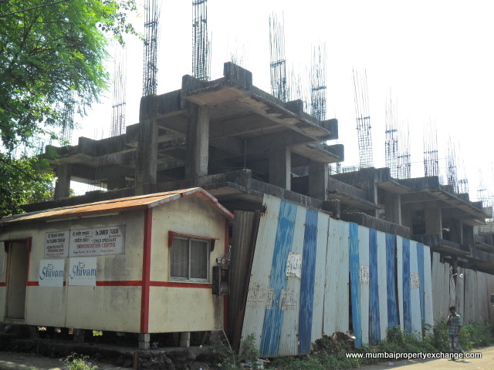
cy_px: 185
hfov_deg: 42.9
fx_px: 628
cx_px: 247
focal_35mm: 44
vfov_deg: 32.9
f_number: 4.5
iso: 100
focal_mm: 7.8
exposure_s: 1/350
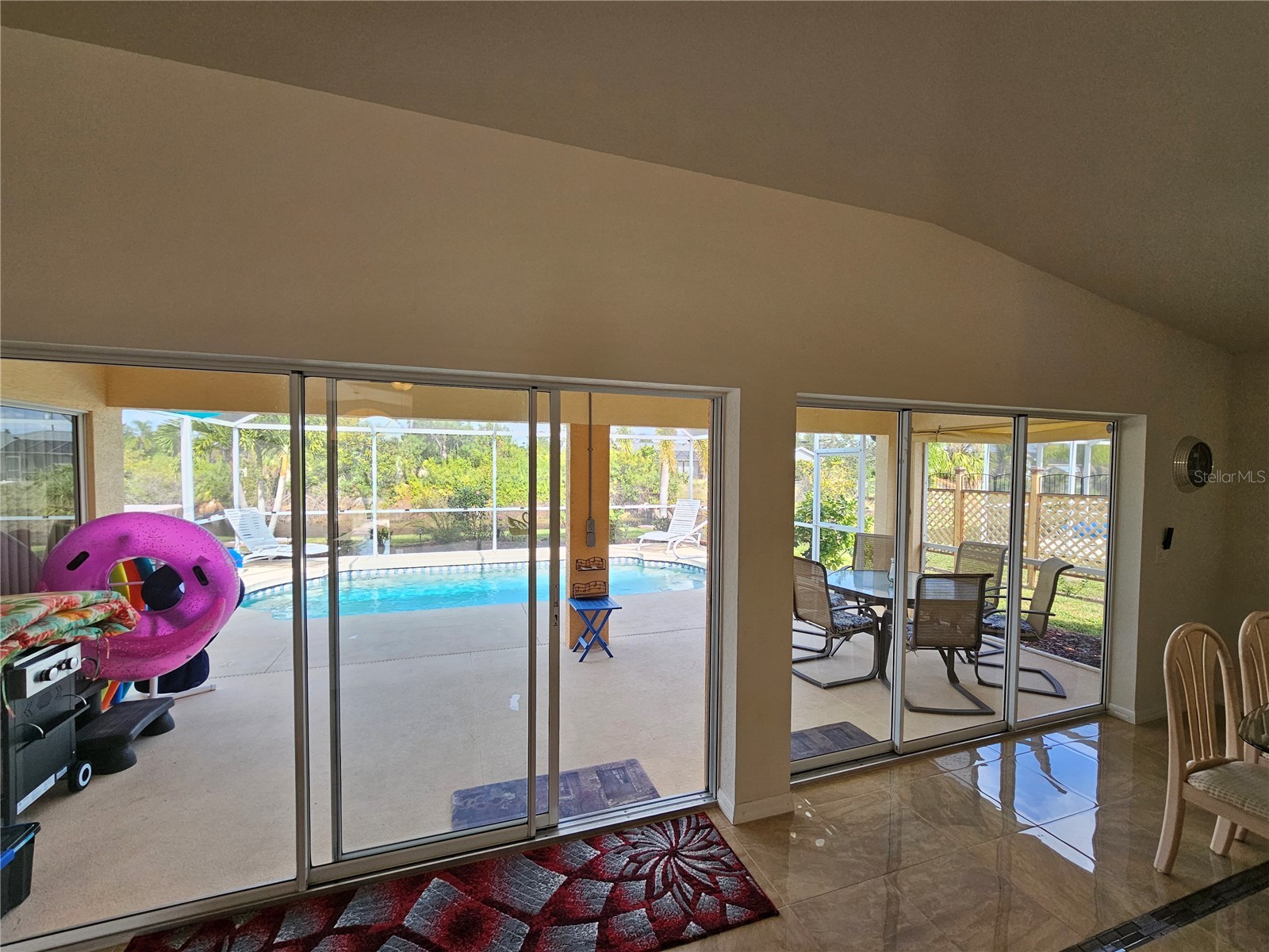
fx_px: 477
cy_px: 476
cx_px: 634
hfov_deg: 106.2
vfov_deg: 89.9
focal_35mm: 13
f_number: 2.2
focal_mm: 2.2
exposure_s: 1/359
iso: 80
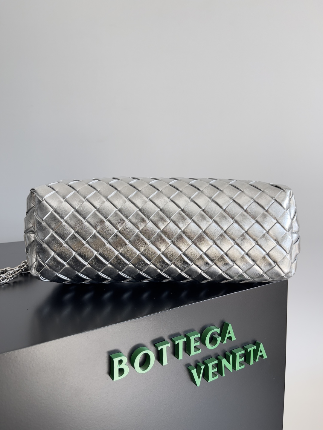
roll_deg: +1.0
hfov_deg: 53.1
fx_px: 323
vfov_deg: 67.3
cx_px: 162
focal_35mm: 26
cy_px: 215
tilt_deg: -6.2
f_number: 1.6
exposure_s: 1/202
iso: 32
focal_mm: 5.1
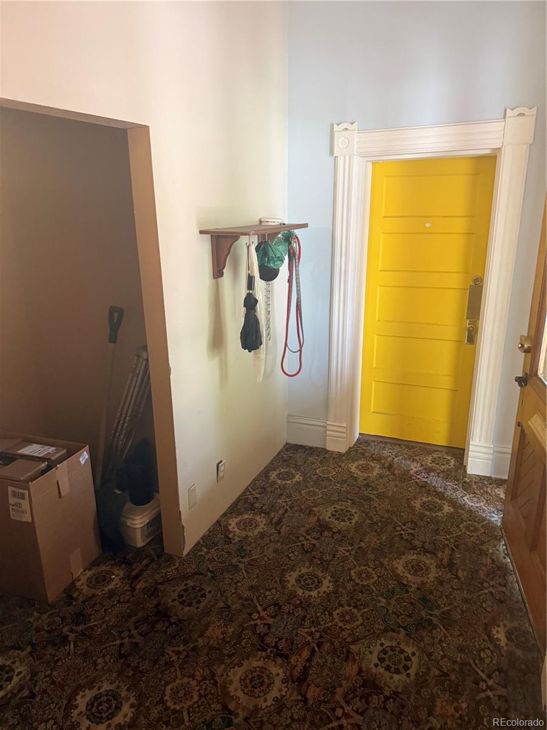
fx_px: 506
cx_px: 274
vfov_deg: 71.6
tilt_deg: -16.7
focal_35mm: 24
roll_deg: +1.3
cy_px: 365
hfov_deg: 56.8
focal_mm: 6.76
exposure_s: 1/40
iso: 800
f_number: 1.78
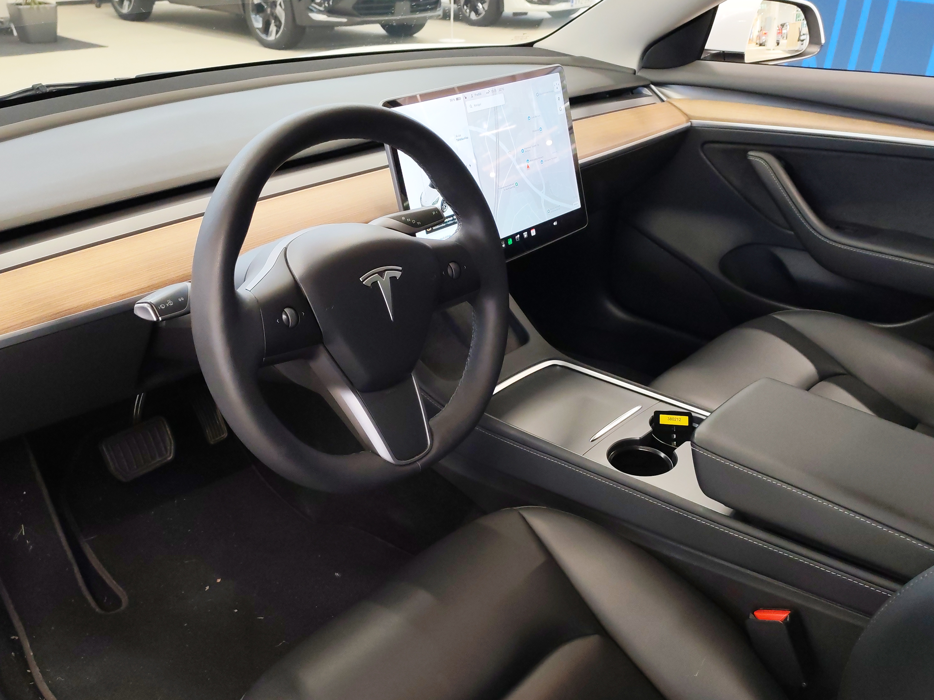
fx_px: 890
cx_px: 467
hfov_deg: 55.4
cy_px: 350
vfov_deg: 42.9
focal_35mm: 33
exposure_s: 1/100
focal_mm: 6.12
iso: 1000
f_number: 1.9
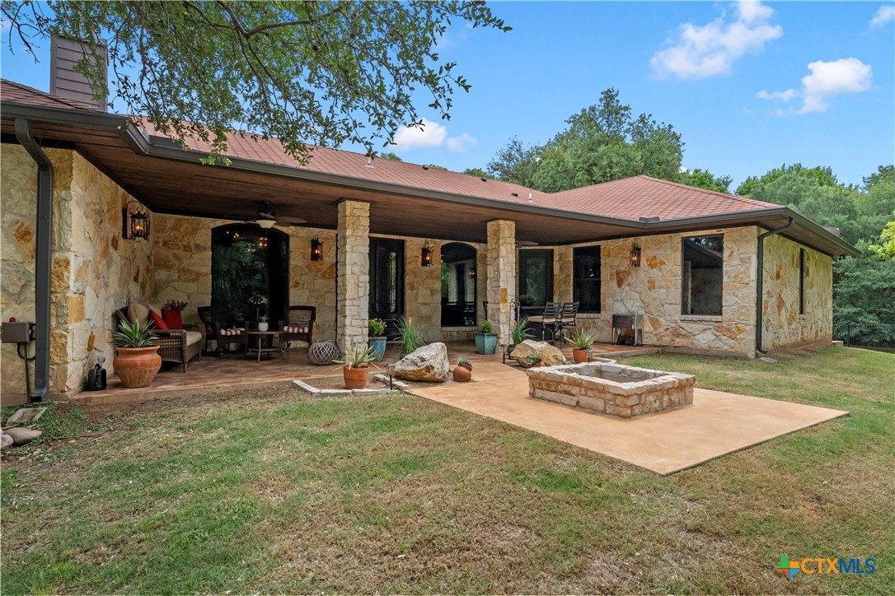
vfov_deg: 64.6
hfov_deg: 86.9
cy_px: 298
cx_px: 448
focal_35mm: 19
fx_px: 472
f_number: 9
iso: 320
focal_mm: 13
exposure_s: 1/200
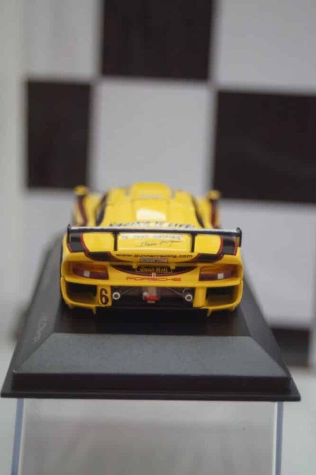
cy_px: 238
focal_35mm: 90
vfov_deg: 22.6
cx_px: 158
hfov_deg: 15.2
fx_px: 1185
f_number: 5.6
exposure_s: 1/160
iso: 1600
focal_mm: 60
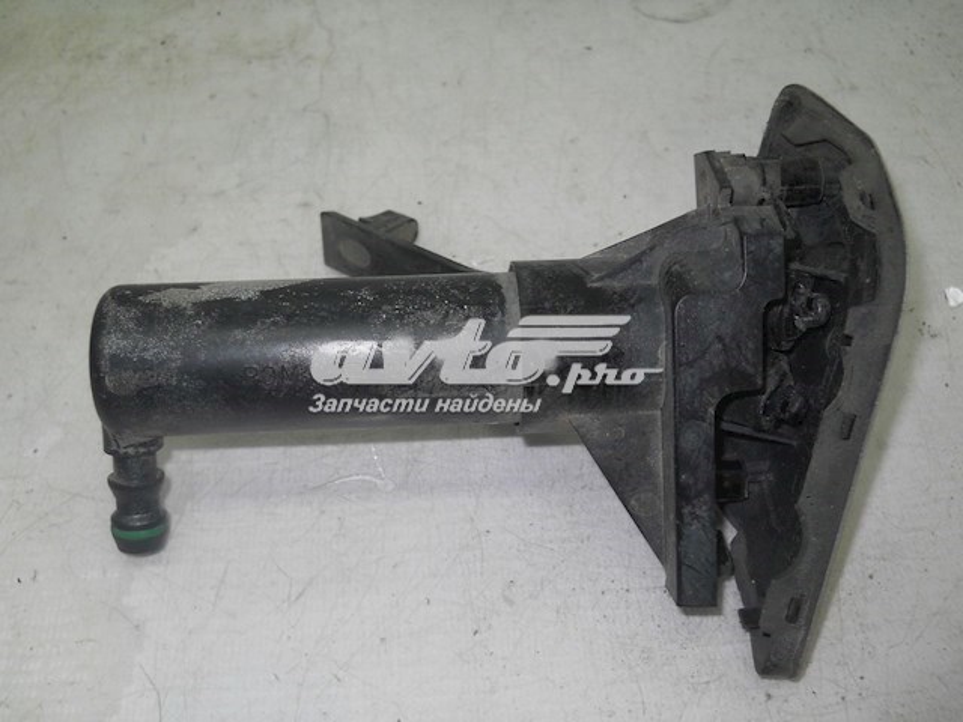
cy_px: 361
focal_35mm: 41
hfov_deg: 45.8
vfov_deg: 35.1
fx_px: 1141
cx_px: 482
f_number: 5.5
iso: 80
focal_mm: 6.72
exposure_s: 1/30
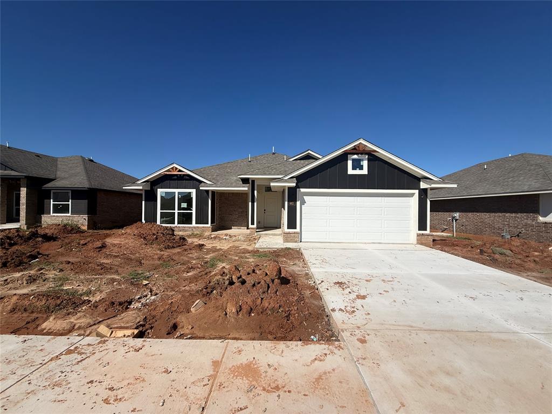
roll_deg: -0.6
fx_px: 223
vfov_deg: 85.7
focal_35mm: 14
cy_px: 207
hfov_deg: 102.1
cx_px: 276
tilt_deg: +0.8
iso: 50
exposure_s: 1/6173
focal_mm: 2.22
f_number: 2.2
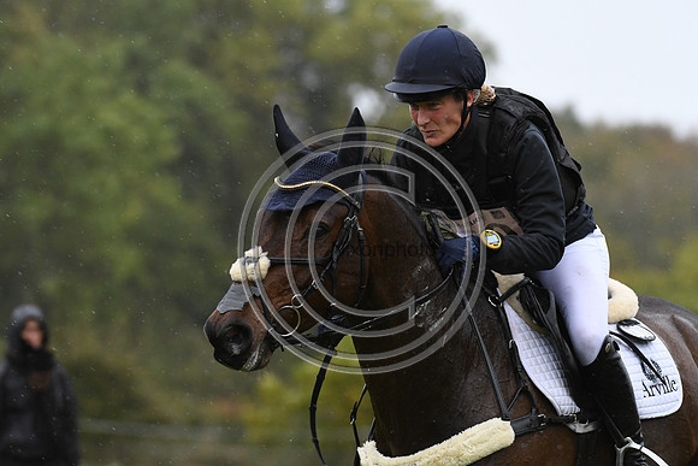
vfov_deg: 4.6
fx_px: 5818
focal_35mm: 300
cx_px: 349
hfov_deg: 6.9
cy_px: 233
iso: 2000
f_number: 4.5
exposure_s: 1/1250
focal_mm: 200
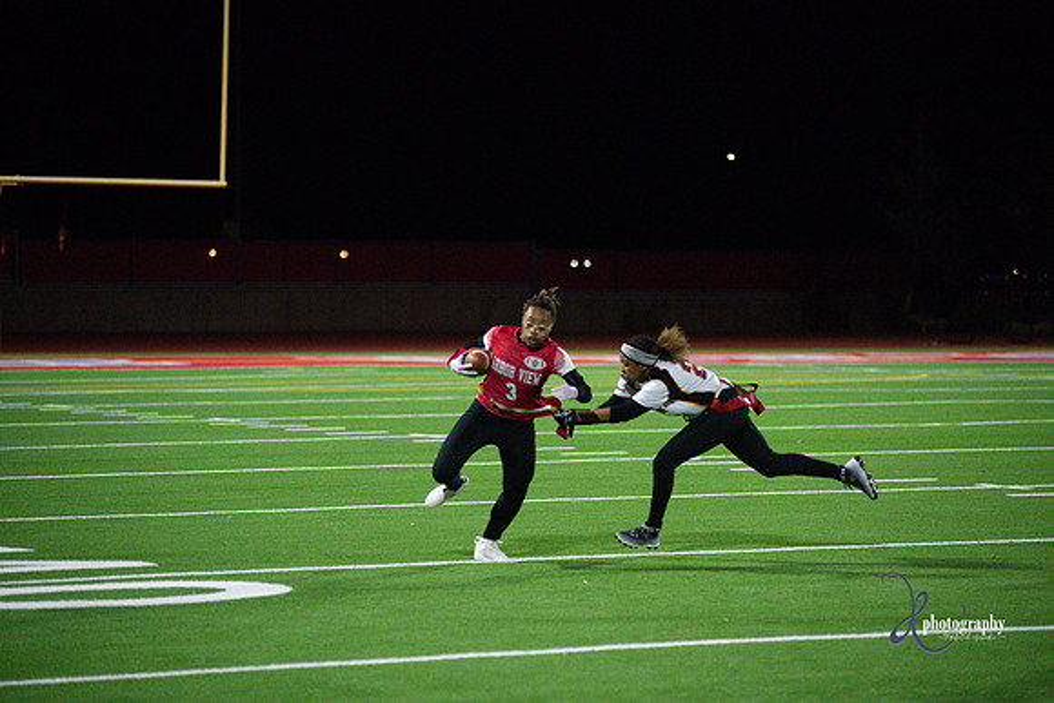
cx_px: 527
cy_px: 352
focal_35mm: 140
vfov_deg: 9.8
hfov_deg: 14.7
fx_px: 4100
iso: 14400
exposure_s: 1/2500
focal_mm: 140
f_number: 2.8
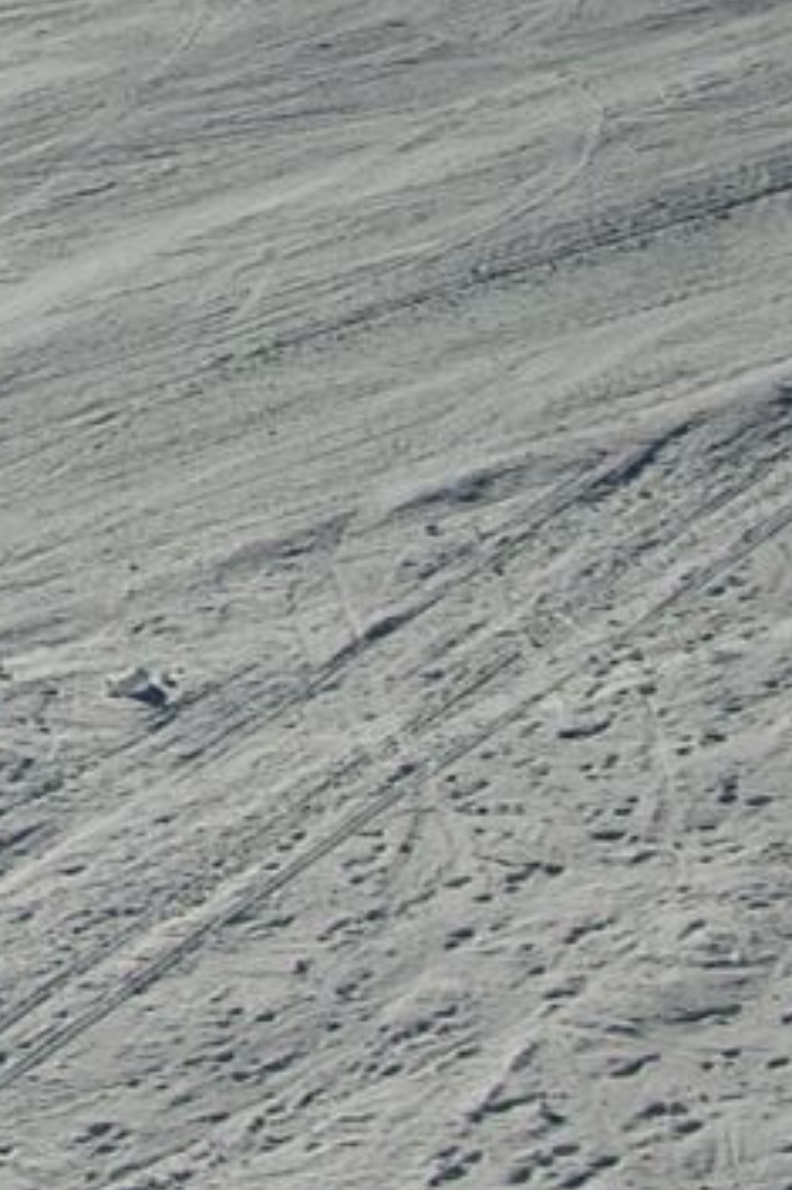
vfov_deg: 15.3
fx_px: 4360
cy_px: 0
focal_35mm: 132
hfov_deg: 9.8
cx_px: -634
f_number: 8
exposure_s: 1/454
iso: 50
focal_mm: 8.9
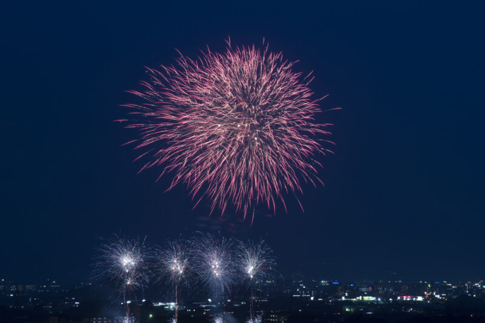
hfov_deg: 12.8
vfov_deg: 8.6
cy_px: 162
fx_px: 2155
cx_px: 242
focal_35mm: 160
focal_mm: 160
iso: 100
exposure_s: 5
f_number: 11
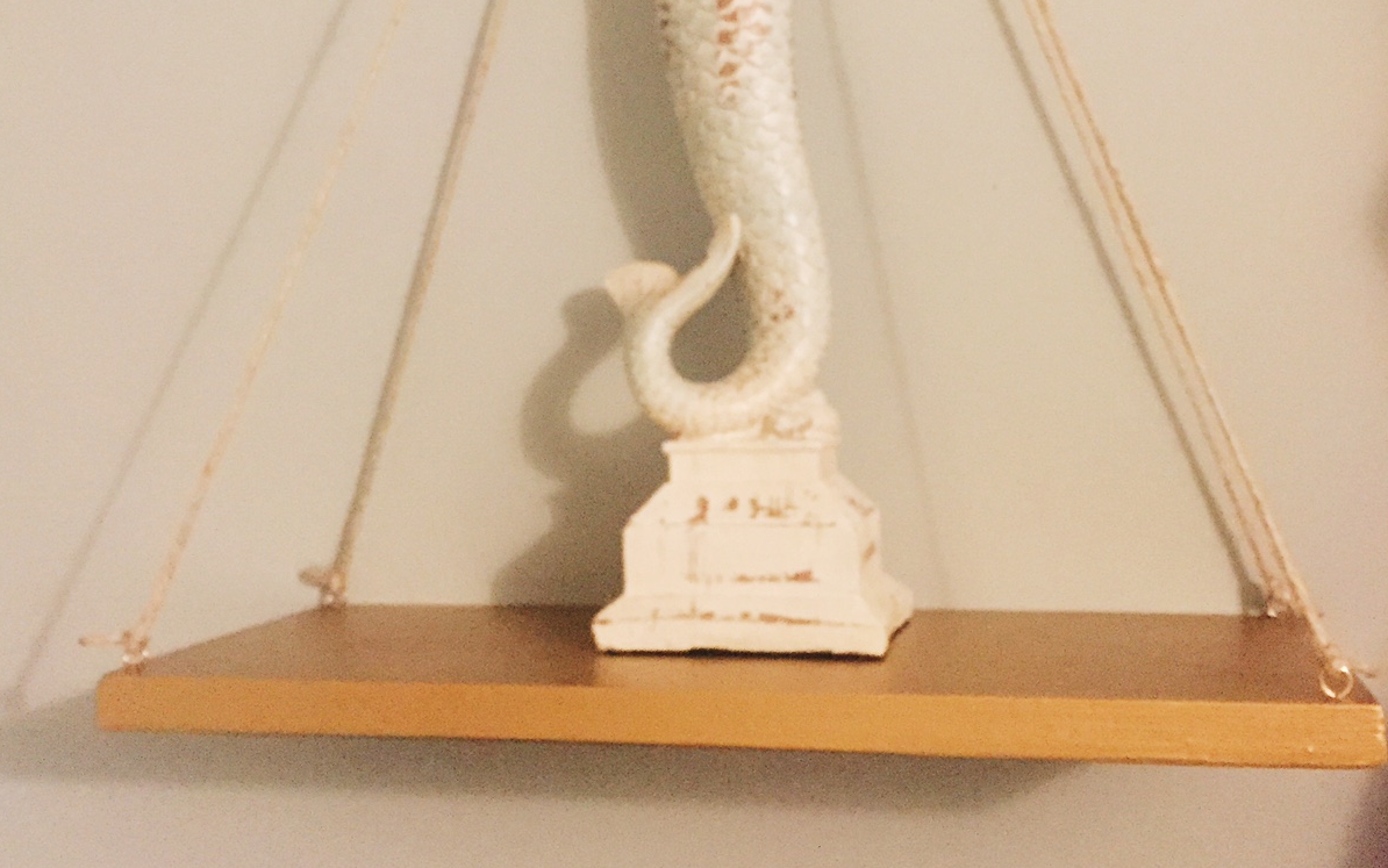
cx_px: 678
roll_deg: +0.7
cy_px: 116
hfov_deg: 47.2
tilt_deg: +3.8
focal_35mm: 42
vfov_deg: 29.5
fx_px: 1589
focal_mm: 4.15
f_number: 2.2
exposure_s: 1/15
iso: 500
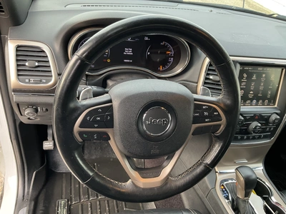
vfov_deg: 48.2
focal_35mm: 29
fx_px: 240
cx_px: 143
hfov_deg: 61.7
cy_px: 107
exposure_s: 1/69
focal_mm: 3
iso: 64
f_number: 1.8
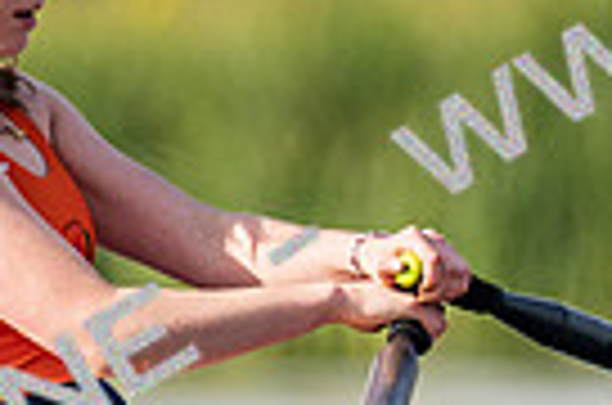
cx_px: 63
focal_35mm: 3852
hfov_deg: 0.5
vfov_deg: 0.4
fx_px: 65331
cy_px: 270
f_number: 5
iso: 220
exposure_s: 1/2500
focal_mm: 600
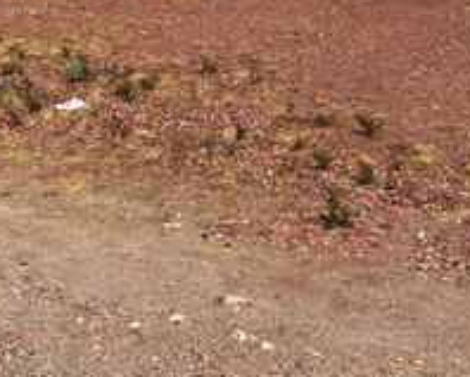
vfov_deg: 22.6
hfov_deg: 27.2
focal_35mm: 64
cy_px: -34
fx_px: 892
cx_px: -43
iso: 50
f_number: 1.5
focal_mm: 5.7
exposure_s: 1/6993
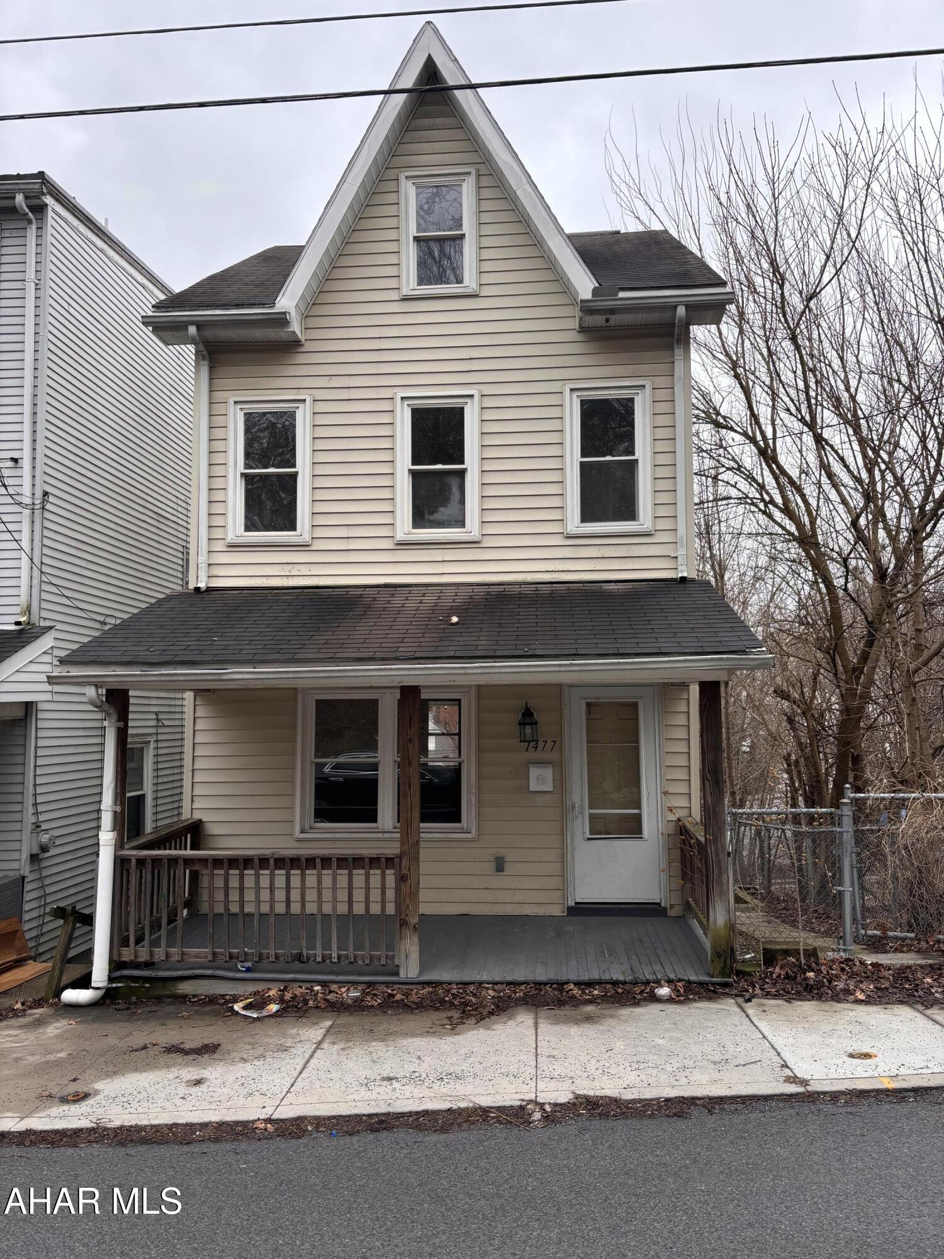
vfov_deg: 67.3
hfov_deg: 53.1
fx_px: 945
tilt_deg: +3.8
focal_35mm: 26
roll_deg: -0.3
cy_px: 630
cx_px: 472
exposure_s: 1/903
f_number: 1.6
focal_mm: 5.96
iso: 50
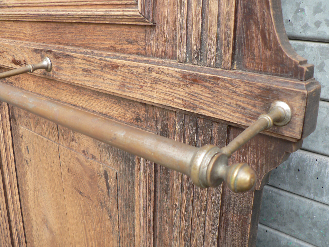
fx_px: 342
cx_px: 164
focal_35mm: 36
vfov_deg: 39.7
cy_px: 124
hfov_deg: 51.4
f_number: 2.8
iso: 80
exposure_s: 1/60
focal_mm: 6
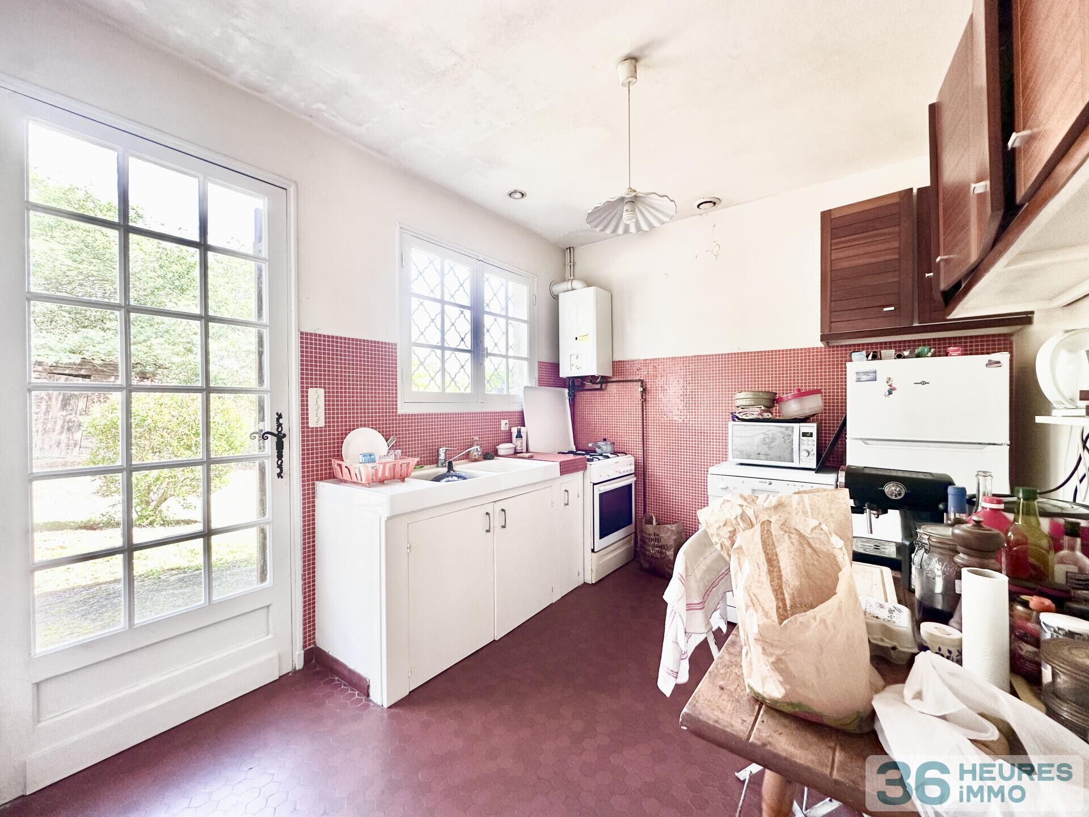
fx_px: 440
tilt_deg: -0.7
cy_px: 408
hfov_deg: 102.1
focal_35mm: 14
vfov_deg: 85.7
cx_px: 544
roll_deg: +0.3
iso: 125
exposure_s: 1/99
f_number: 2.2
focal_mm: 2.22
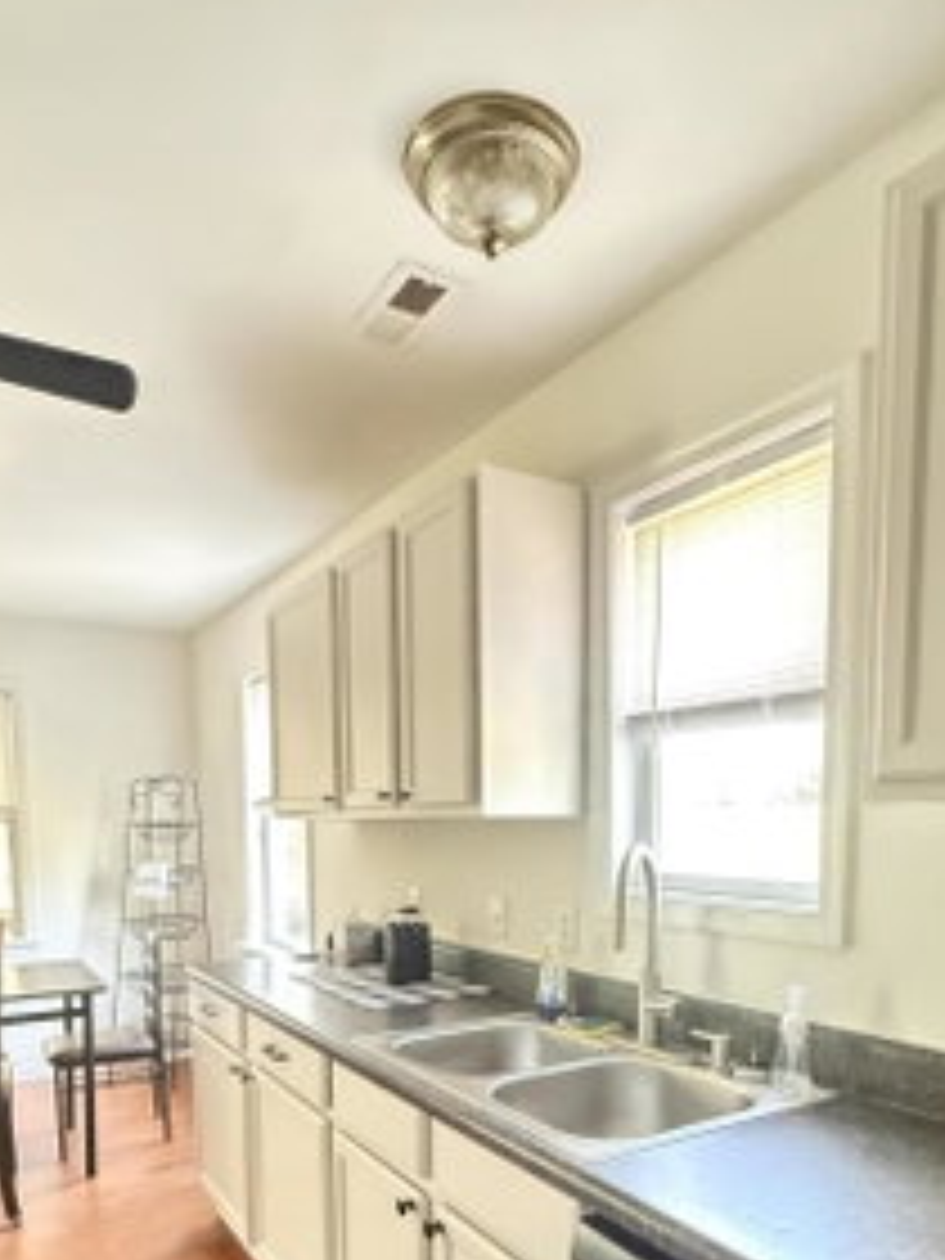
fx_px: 874
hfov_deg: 56.8
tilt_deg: -4.5
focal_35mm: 24
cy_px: 909
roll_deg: +0.0
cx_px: 477
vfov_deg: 68.0
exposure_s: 1/38
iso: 1600
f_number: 2.2
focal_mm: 2.22
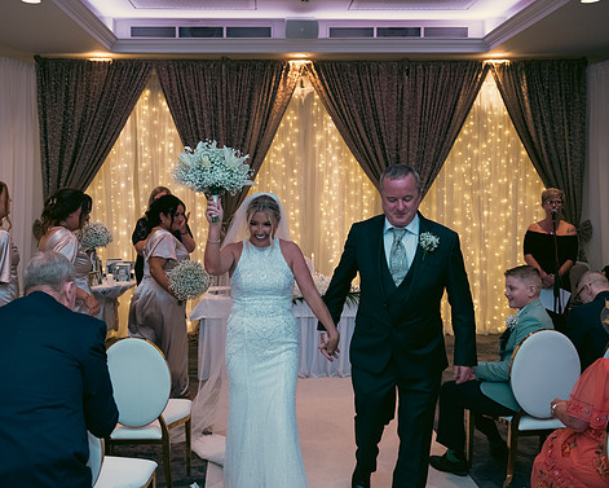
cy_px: 249
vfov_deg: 40.1
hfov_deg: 49.0
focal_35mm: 37
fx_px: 667
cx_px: 278
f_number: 3.5
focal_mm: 32
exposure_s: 1/160
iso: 800
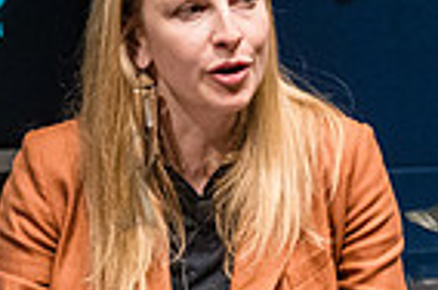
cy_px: 176
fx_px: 4297
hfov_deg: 5.8
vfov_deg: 3.9
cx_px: 136
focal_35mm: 354
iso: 8000
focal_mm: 86
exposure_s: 1/160
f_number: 4
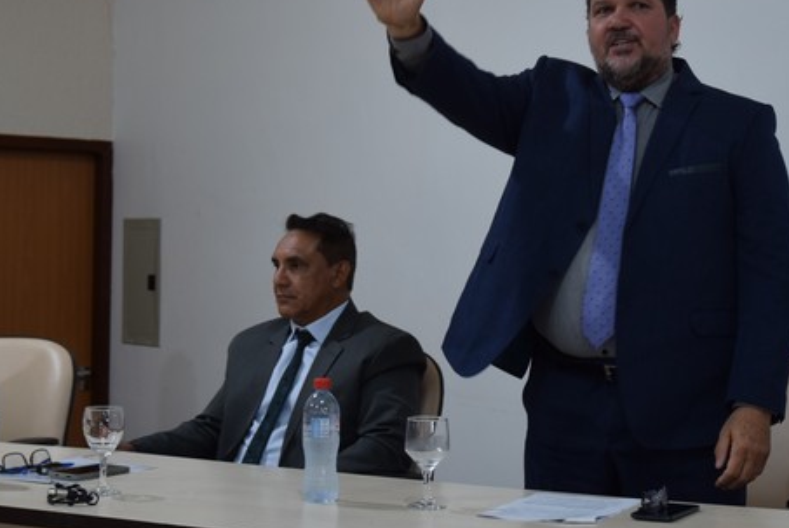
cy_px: 188
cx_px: 531
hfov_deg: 26.2
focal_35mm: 77
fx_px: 1685
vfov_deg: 17.8
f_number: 4
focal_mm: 31
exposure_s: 1/60
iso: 450
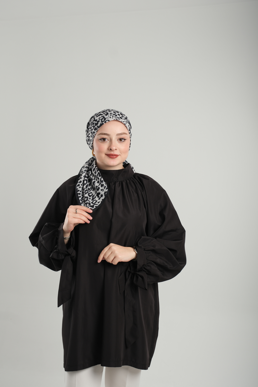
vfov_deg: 41.1
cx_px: 129
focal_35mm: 48
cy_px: 194
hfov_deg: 28.1
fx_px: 516
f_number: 7.1
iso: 125
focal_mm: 32.1
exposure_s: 1/256
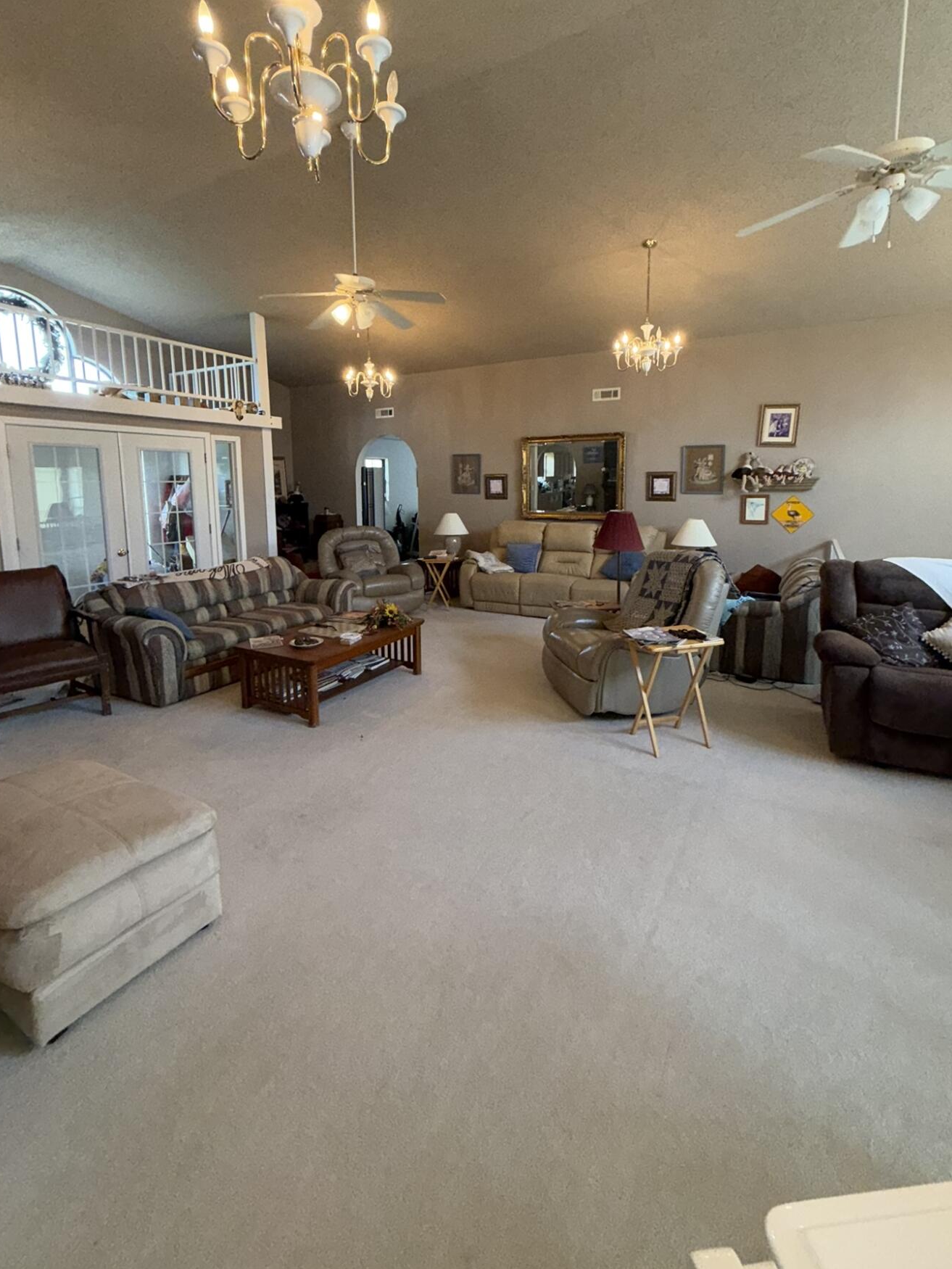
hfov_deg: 78.1
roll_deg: -0.5
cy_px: 562
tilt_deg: -9.1
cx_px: 478
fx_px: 587
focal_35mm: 16
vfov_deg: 94.1
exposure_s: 1/120
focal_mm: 2.22
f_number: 2.2
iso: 200
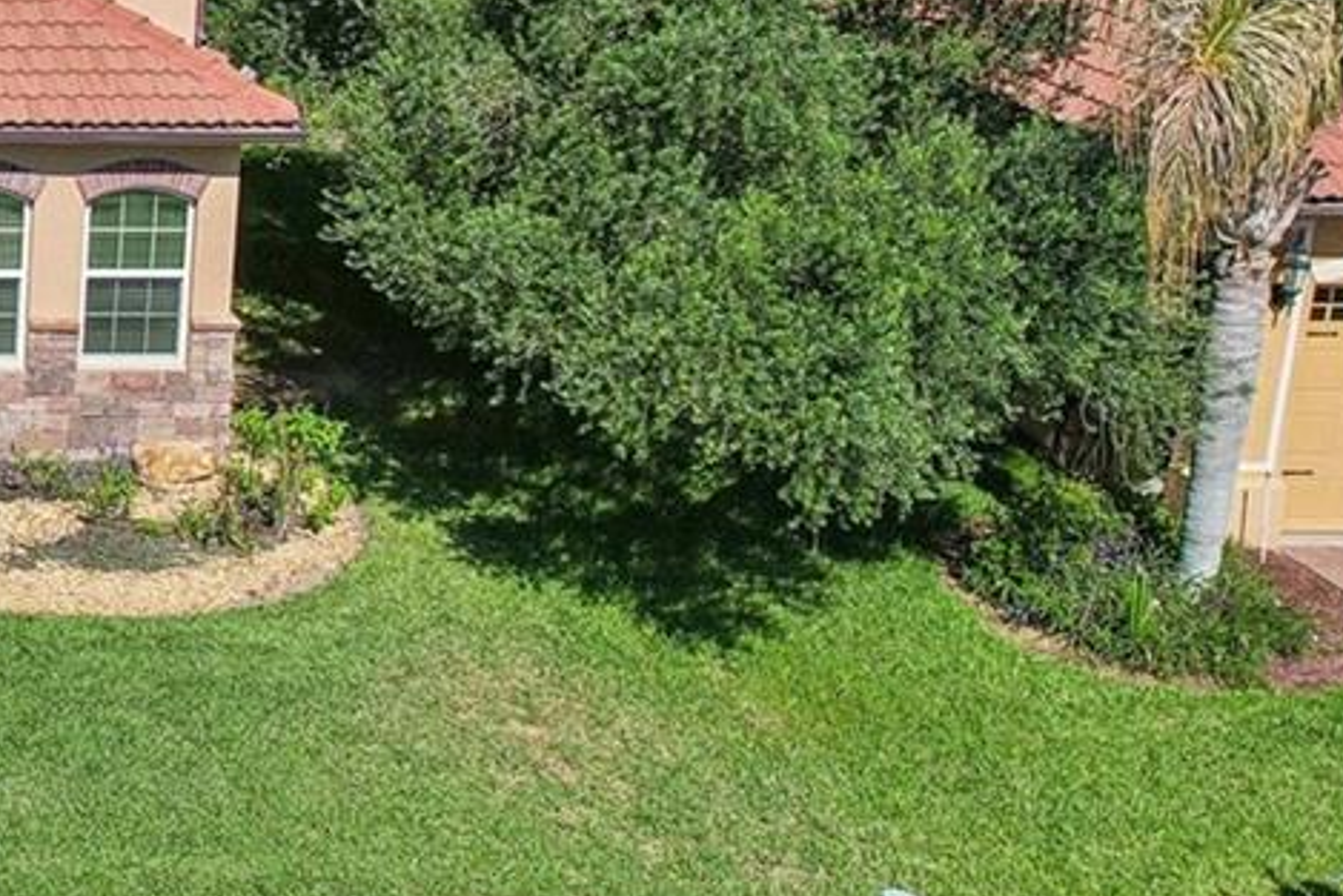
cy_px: 209
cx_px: -538
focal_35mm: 75
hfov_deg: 23.0
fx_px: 2799
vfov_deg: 18.1
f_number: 2.8
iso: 120
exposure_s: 1/2500
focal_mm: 8.4
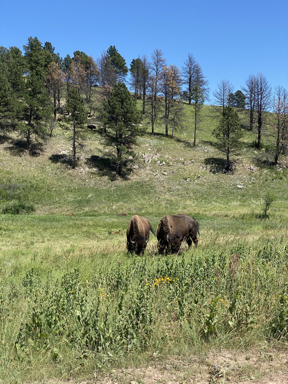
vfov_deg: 36.8
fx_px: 577
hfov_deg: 28.0
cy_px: 192
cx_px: 144
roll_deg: -1.2
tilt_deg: -3.5
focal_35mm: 52
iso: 20
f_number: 2
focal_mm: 6
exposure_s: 1/1370
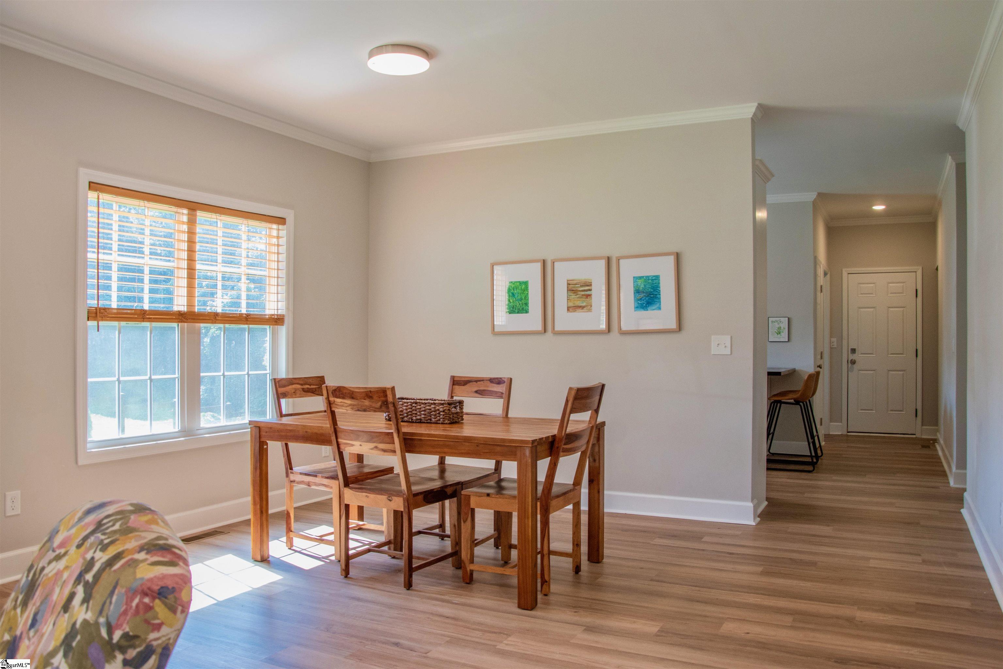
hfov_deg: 67.4
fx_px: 752
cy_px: 334
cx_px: 502
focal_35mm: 27
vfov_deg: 47.9
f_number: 5.6
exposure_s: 1/60
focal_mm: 18
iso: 500
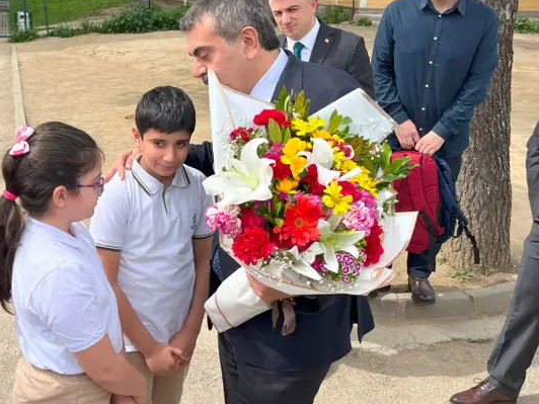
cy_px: 146
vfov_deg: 33.4
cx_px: 133
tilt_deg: -15.6
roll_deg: -0.3
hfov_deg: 42.5
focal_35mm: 43
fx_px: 670
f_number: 1.6
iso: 50
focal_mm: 5.1
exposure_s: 1/2358
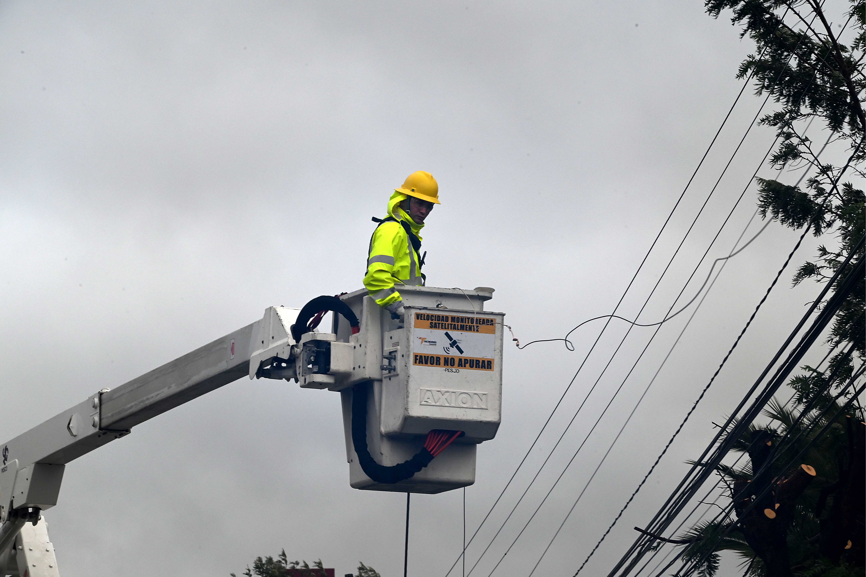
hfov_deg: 10.3
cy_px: 288
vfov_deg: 6.9
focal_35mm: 200
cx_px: 433
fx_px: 4810
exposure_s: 1/160
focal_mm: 200
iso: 800
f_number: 18
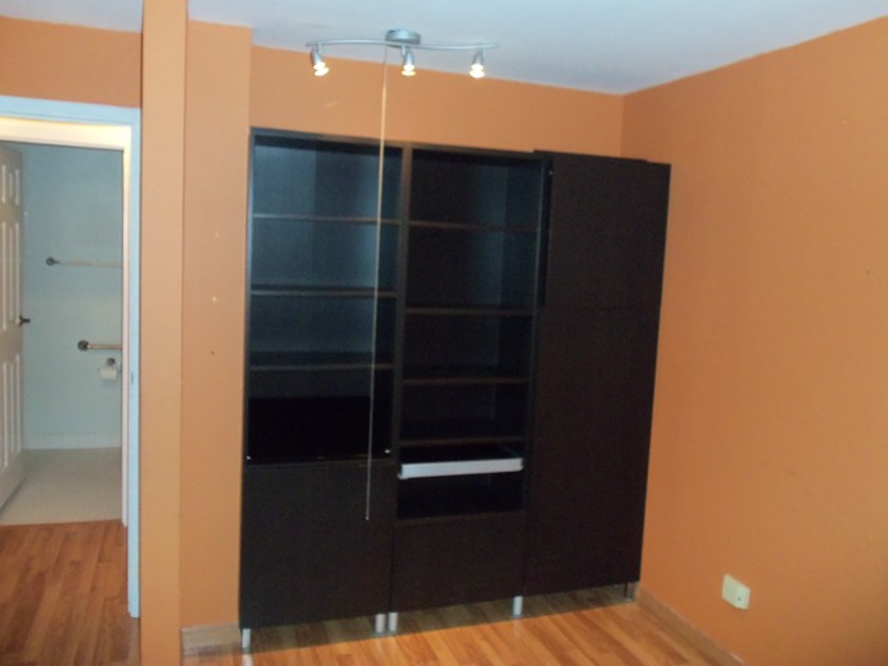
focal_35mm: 29
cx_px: 444
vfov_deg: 48.2
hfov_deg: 61.7
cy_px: 333
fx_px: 744
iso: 200
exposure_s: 1/30
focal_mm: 5.2
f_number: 3.4
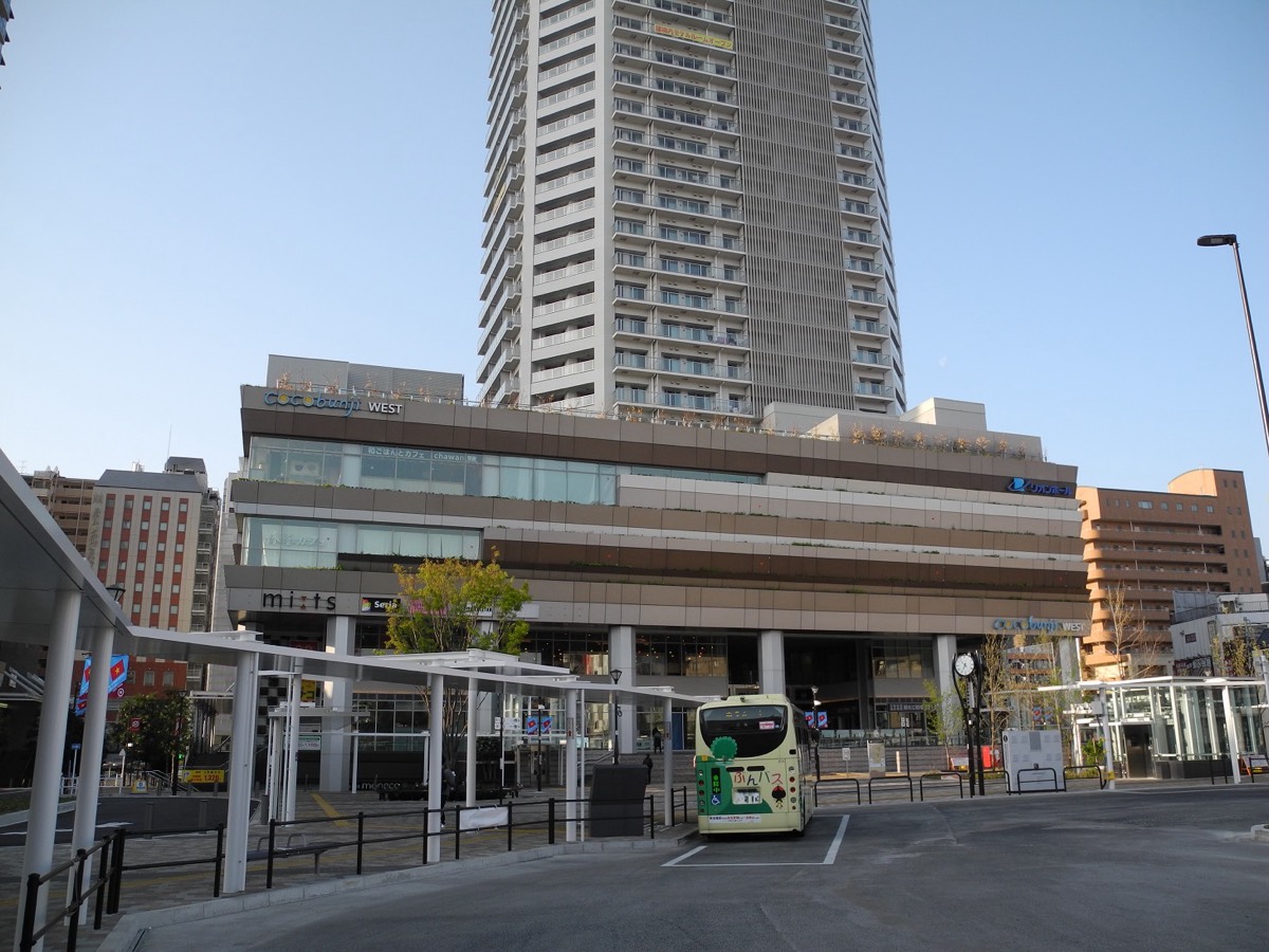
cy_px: 476
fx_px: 1026
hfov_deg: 63.4
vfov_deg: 49.7
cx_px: 634
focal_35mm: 28
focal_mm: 6
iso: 100
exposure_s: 1/800
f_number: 2.8
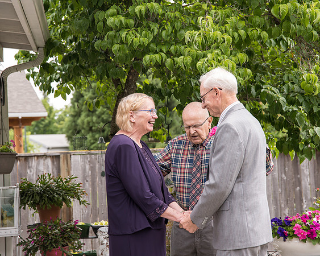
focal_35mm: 79
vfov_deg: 19.4
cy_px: 128
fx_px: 746
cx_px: 160
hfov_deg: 24.2
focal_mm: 70
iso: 400
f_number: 4.5
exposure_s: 1/500
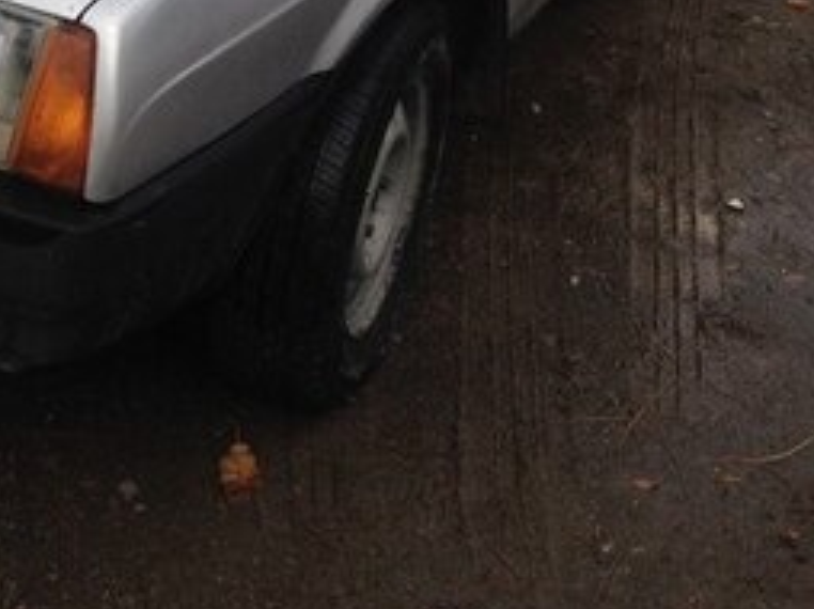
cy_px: -117
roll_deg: -5.3
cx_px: 183
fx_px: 2138
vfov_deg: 15.6
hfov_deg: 21.3
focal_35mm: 91
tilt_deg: -24.9
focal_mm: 4.28
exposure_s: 1/746
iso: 50
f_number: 2.4
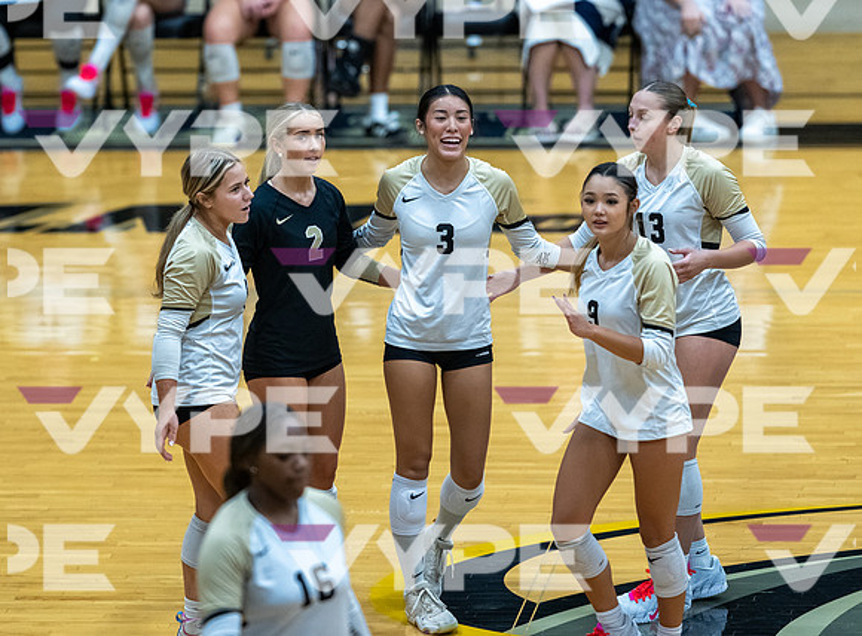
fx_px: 7230
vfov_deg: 5.0
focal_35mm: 292
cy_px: 212
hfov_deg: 6.8
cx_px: 312
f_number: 2
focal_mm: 200
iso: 3200
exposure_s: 1/1600
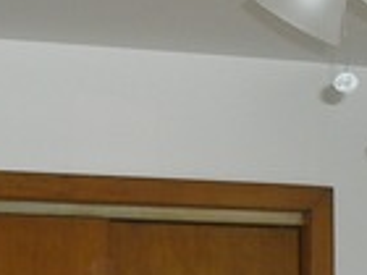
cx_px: 299
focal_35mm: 174
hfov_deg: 11.3
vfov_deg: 8.5
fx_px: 1845
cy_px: 141
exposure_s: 1/60
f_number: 2.7
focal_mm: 6.2
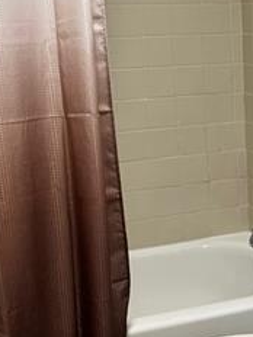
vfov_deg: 22.7
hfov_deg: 16.0
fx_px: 838
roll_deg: +1.7
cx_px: 352
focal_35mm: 86
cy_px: 144
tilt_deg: -10.2
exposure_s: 1/120
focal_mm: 5.1
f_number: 1.6
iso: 125
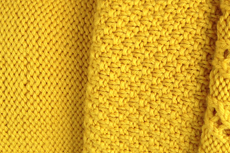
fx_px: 434
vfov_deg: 19.9
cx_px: 168
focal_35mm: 68
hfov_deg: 29.3
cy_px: 99
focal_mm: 4.28
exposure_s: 1/162
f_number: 2.4
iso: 50
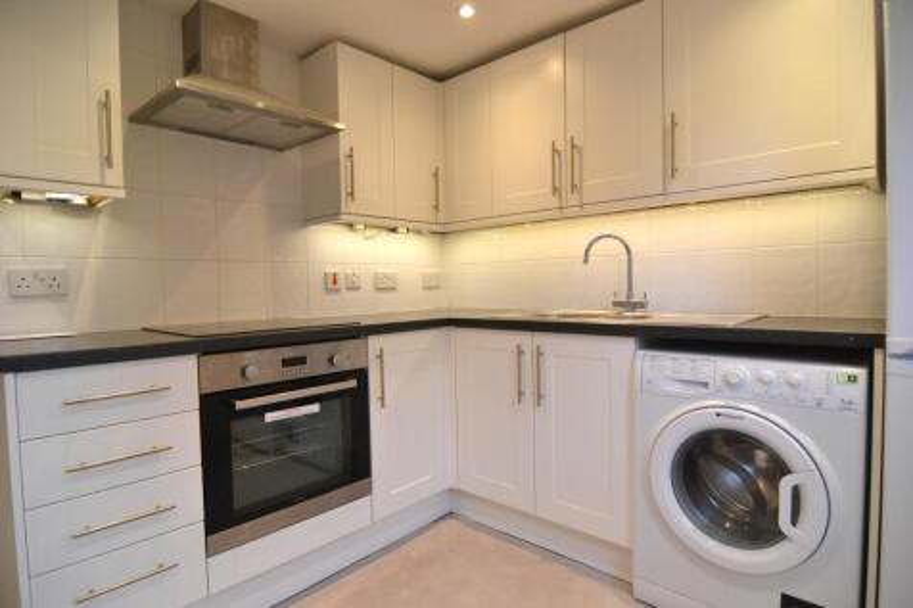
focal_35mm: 18
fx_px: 456
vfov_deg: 67.3
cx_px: 456
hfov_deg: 90.0
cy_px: 304
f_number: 4.5
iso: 400
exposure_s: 1/80
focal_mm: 12
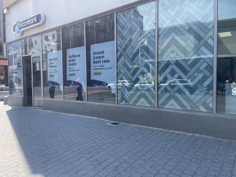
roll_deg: +1.1
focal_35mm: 26
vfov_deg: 53.1
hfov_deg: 67.3
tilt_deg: -3.5
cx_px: 118
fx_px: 177
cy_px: 88
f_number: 1.6
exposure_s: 1/729
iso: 32
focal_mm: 4.2
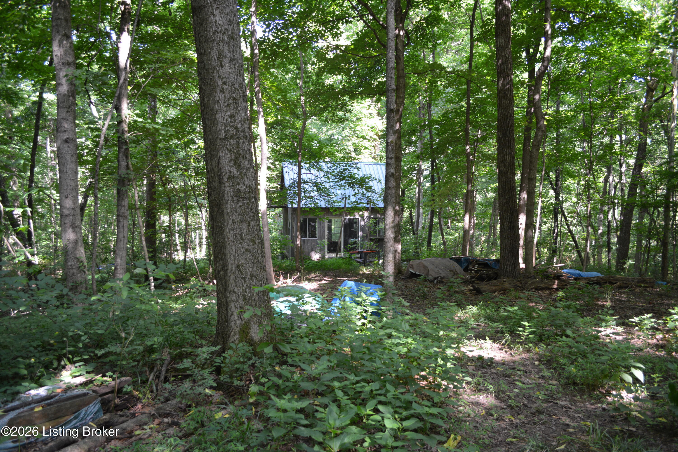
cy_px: 226
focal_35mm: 27
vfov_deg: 47.9
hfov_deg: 67.4
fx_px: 508
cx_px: 339
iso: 450
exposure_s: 1/60
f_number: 4
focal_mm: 18
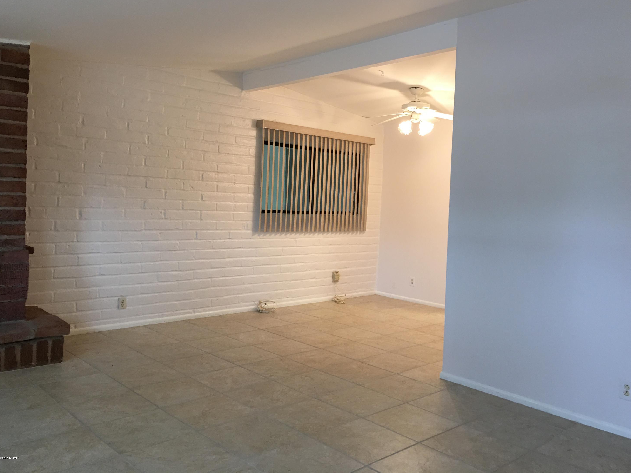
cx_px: 325
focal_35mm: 30
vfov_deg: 46.8
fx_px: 547
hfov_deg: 60.0
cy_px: 229
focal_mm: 4.15
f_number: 2.2
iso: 40
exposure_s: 1/15
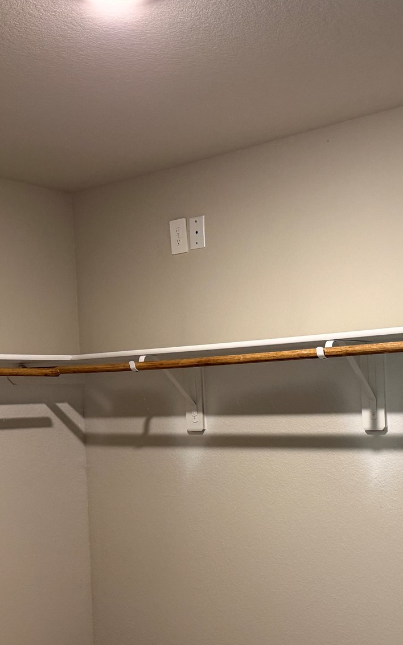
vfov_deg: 43.0
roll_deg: +2.9
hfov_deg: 27.7
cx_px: 290
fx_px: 808
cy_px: 421
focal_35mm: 46
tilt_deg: -1.8
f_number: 1.78
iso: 250
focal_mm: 6.76
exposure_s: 1/60
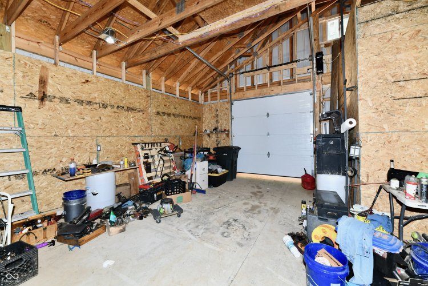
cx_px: 214
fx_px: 166
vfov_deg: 81.2
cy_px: 143
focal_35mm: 14
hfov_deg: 104.3
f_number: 6.3
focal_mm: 14
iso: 640
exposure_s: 1/60
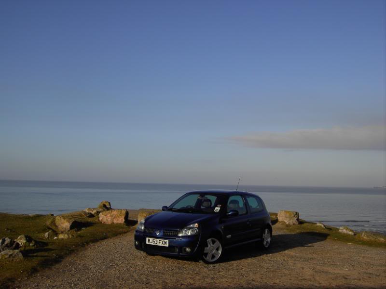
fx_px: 390
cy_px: 144
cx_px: 193
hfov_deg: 52.6
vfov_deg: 40.7
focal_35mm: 35
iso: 50
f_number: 6.7
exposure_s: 1/300
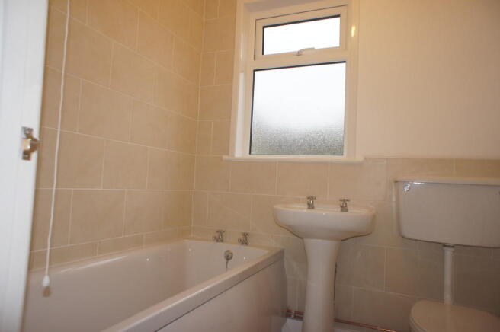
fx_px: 333
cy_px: 166
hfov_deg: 73.8
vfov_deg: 53.0
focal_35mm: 24
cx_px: 250
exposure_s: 1/80
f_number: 3.5
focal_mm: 16
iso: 200
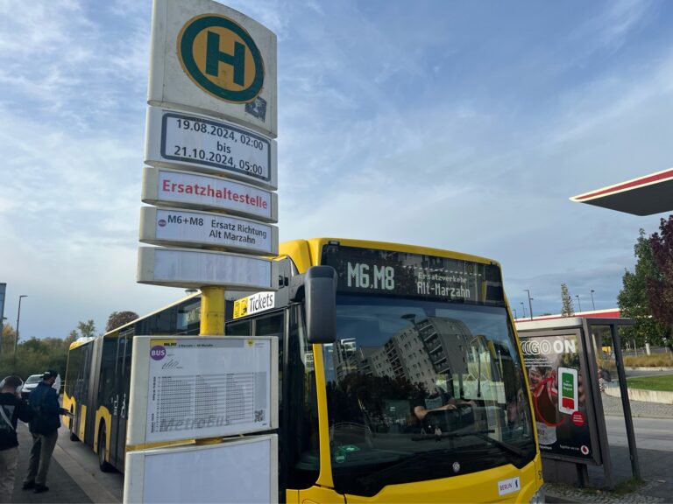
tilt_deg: +11.2
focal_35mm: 26
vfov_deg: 53.1
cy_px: 252
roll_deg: +2.4
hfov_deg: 67.3
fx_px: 505
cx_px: 336
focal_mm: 5.7
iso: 50
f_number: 1.5
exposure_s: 1/3257
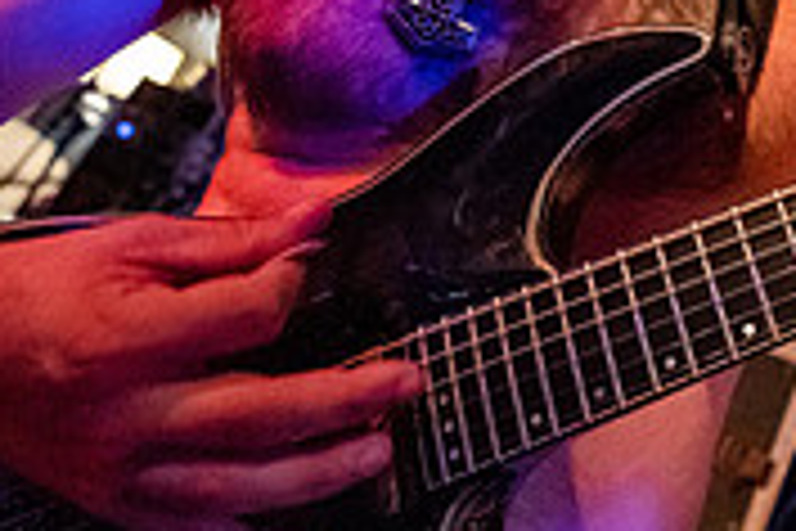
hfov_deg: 37.6
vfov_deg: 26.3
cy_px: -92
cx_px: 818
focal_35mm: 46
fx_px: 1017
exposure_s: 1/250
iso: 3200
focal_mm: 14
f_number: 2.8
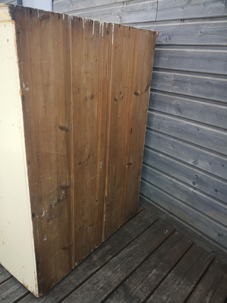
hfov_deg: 51.4
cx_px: 114
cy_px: 152
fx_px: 236
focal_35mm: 27
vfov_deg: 65.3
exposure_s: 1/324
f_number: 1.6
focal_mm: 3.95
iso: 50
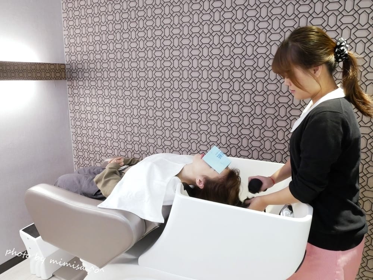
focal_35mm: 24
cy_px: 140
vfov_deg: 56.9
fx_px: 259
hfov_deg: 71.6
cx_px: 186
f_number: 9
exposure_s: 1/20
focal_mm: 12
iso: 3200
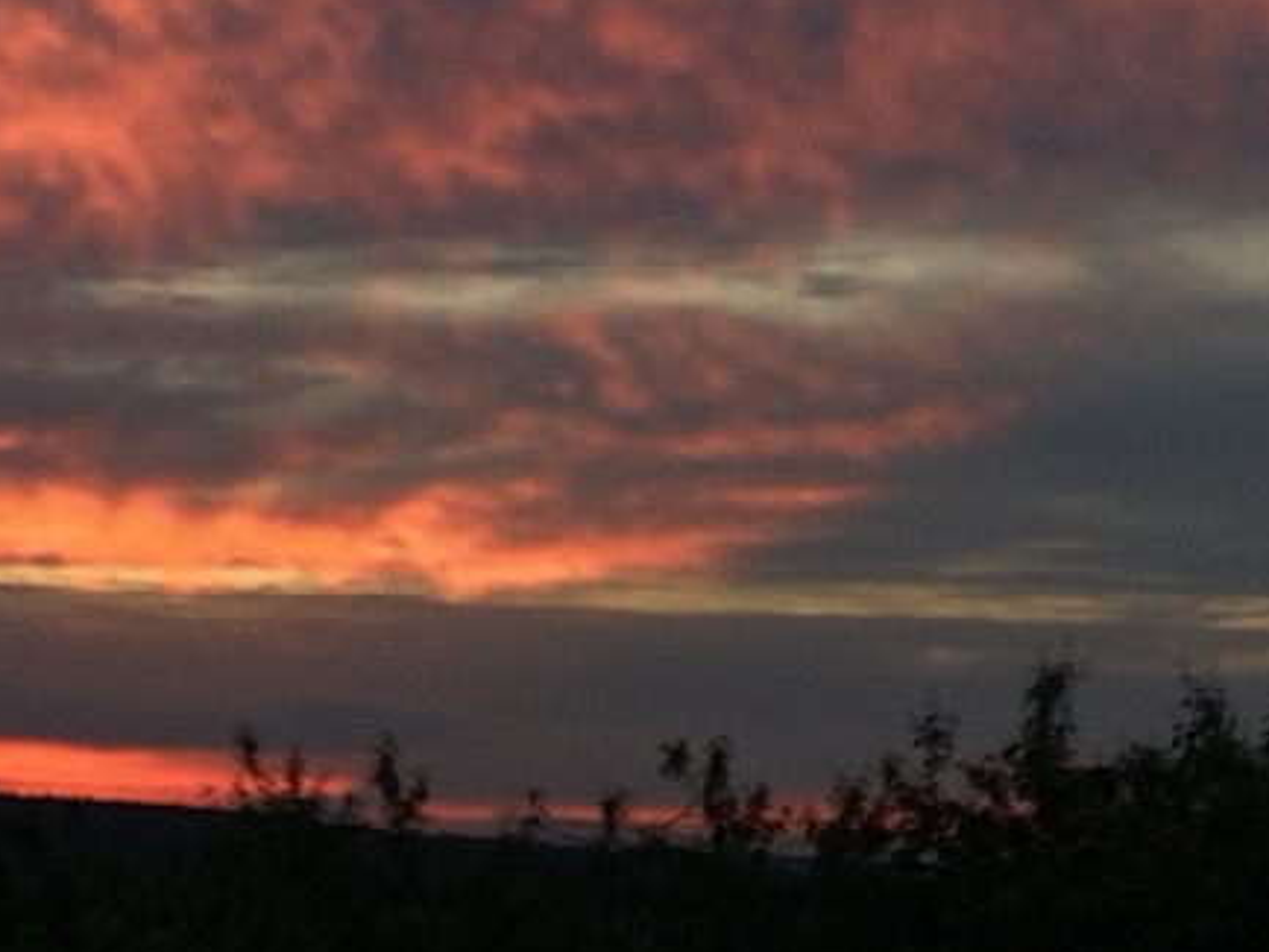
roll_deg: -2.6
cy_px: -1052
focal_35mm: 120
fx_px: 4400
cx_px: -938
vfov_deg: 11.0
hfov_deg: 14.6
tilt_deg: +20.5
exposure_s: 1/121
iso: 32
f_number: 1.8
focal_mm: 4.25
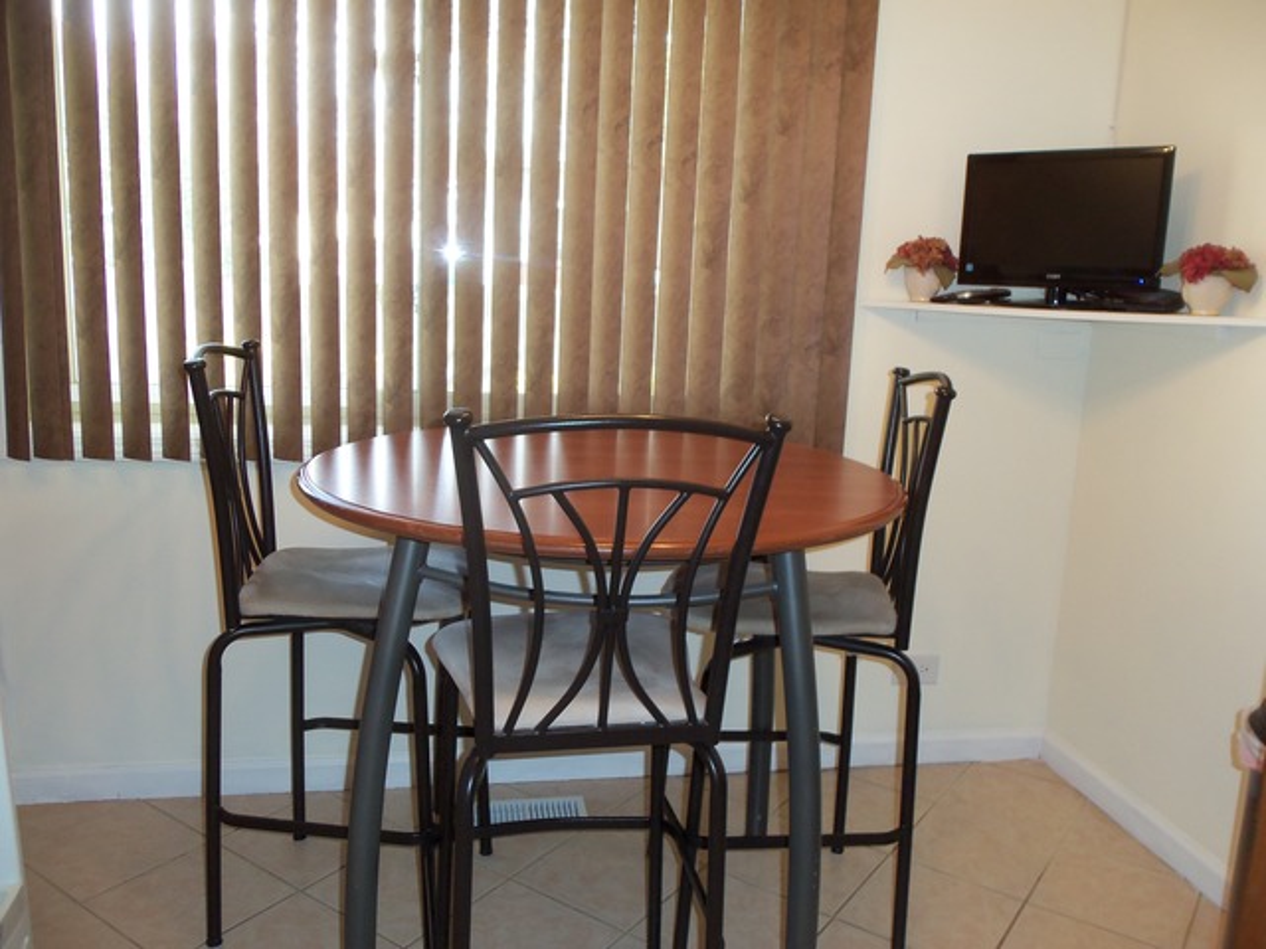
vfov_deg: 48.2
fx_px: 1061
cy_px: 474
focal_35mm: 29
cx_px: 633
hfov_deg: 61.7
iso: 100
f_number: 3.4
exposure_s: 1/30
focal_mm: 5.2
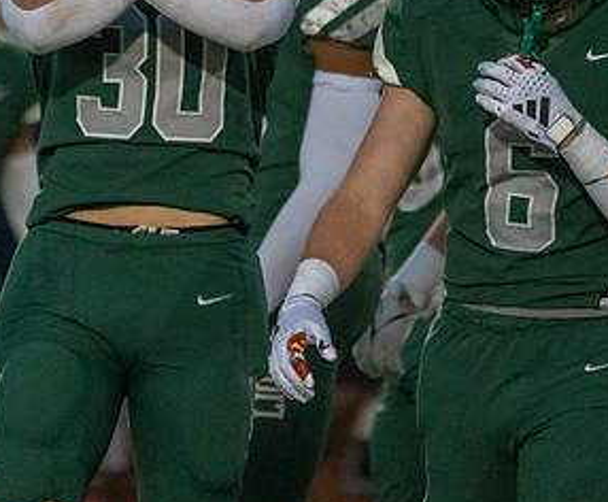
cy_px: -3
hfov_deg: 1.9
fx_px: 18436
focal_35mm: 1012
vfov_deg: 1.6
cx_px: 130
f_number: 5.6
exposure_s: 1/1250
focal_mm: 400
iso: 10000
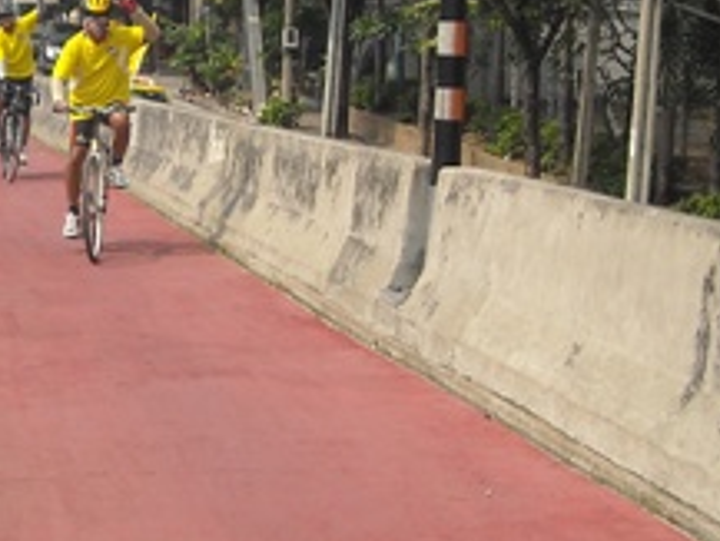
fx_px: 2185
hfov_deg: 18.2
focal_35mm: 105
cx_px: -13
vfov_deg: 14.1
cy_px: 219
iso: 64
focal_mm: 5.7
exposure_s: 1/260
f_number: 5.6
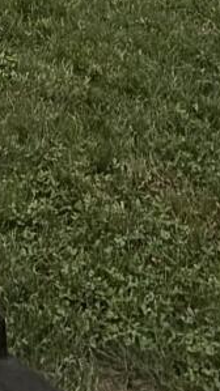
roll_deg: +1.0
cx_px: -141
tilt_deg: +6.6
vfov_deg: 11.4
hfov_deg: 11.2
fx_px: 1059
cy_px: -792
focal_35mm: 102
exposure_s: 1/1145
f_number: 2.2
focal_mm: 2.22
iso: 20
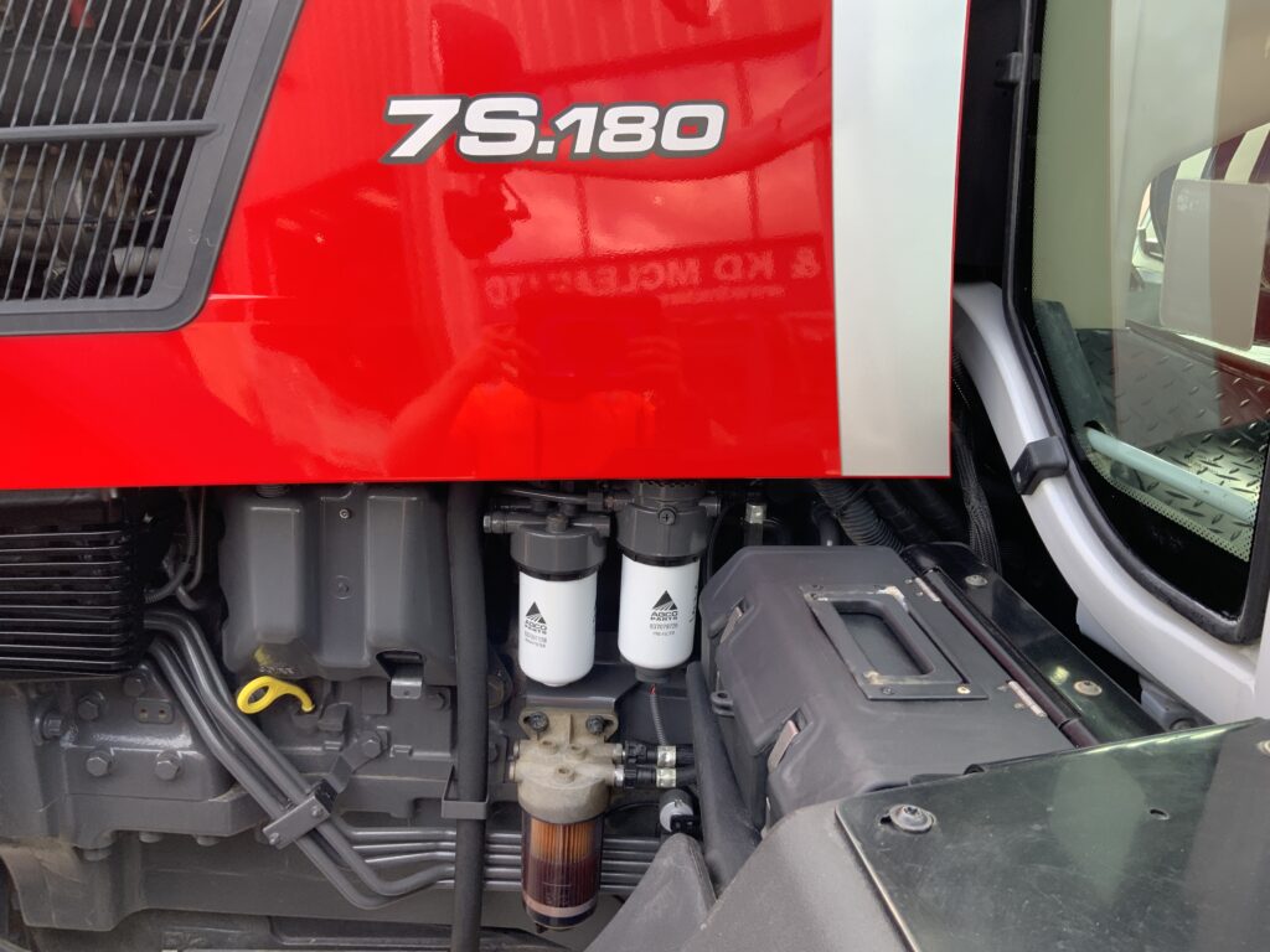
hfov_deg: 61.7
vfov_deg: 48.2
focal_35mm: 29
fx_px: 1064
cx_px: 635
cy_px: 476
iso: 40
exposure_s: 1/122
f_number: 1.8
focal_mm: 3
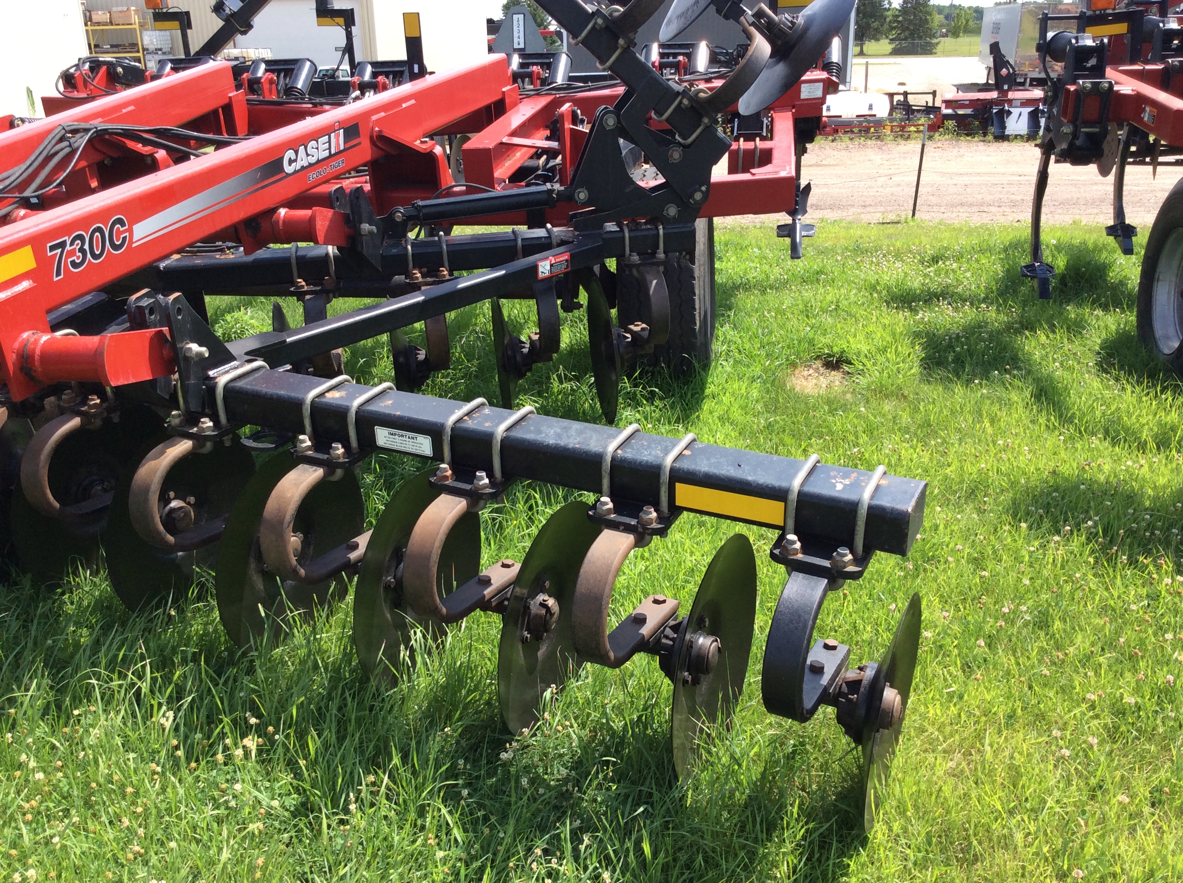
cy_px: 442
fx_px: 1092
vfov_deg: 44.1
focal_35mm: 32
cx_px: 592
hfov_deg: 56.9
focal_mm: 3.3
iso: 32
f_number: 2.4
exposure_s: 1/622
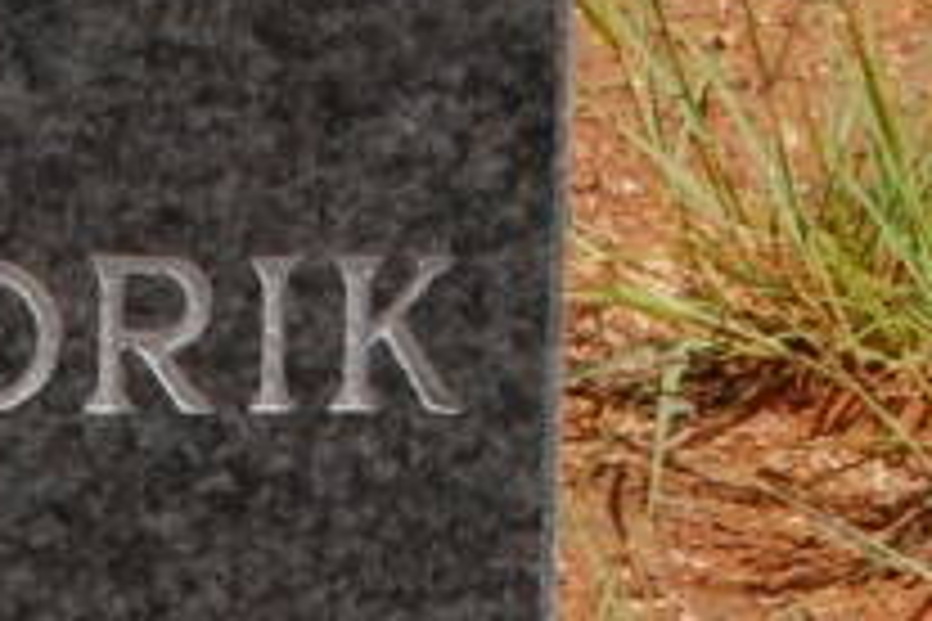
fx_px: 14937
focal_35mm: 577
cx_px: -432
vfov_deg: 2.4
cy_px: 497
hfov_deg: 3.6
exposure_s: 1/160
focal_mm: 78
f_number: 18
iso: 400
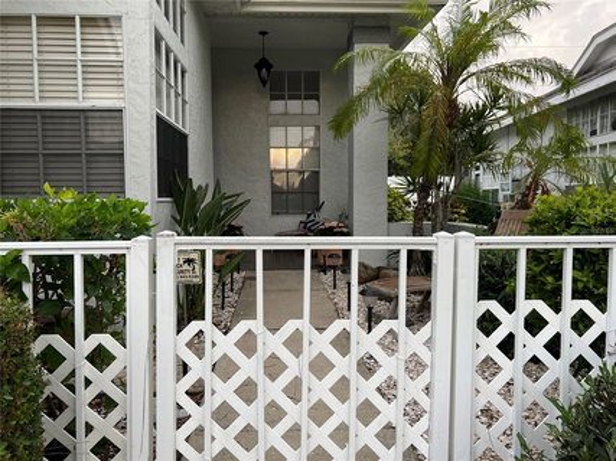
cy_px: 230
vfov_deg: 53.0
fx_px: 463
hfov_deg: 67.3
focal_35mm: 26
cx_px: 308
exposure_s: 1/121
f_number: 1.5
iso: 80
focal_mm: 5.7
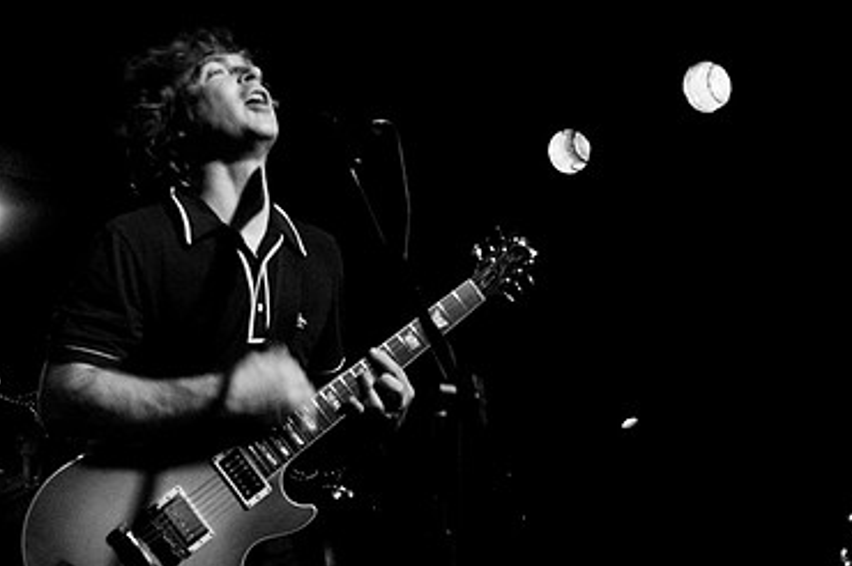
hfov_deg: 41.5
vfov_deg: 28.6
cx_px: 295
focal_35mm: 47
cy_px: 311
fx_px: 1111
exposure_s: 1/60
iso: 800
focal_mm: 20
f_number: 2.8
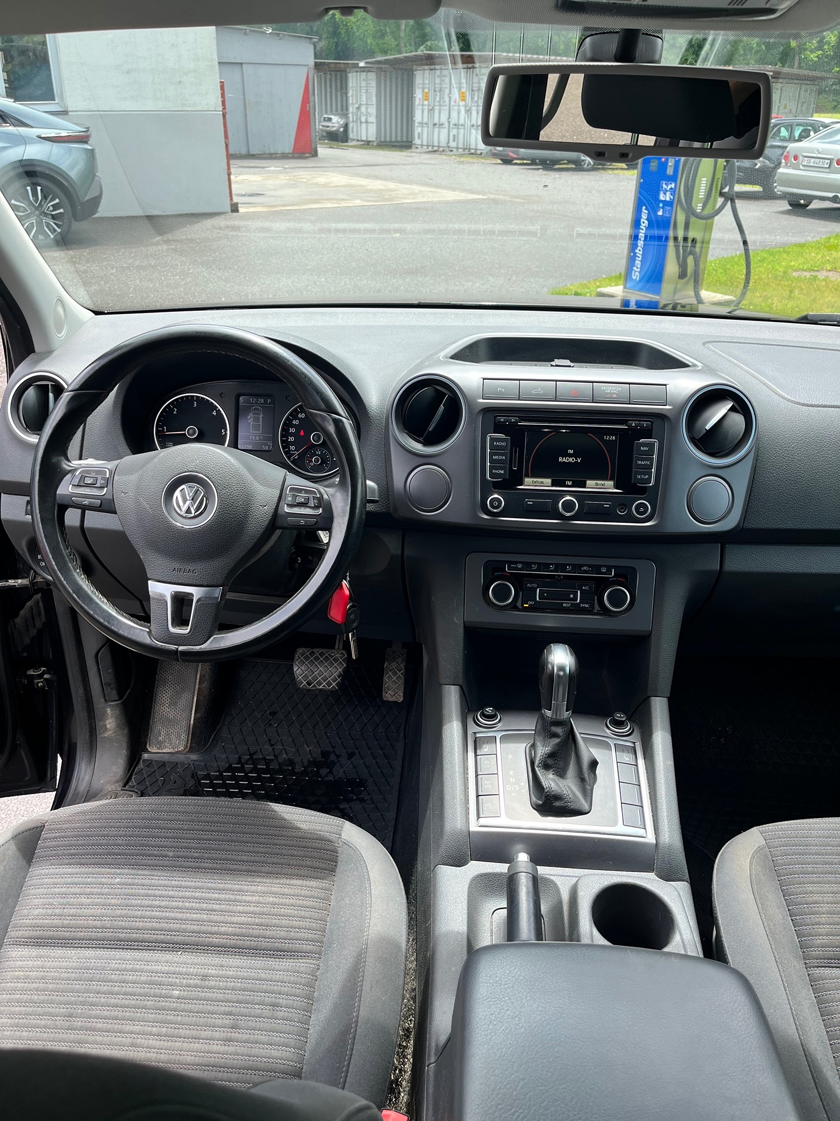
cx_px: 420
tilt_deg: -28.4
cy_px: 560
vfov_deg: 67.3
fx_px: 841
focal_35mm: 26
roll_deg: -0.9
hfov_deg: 53.1
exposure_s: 1/766
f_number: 1.6
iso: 50
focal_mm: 5.1
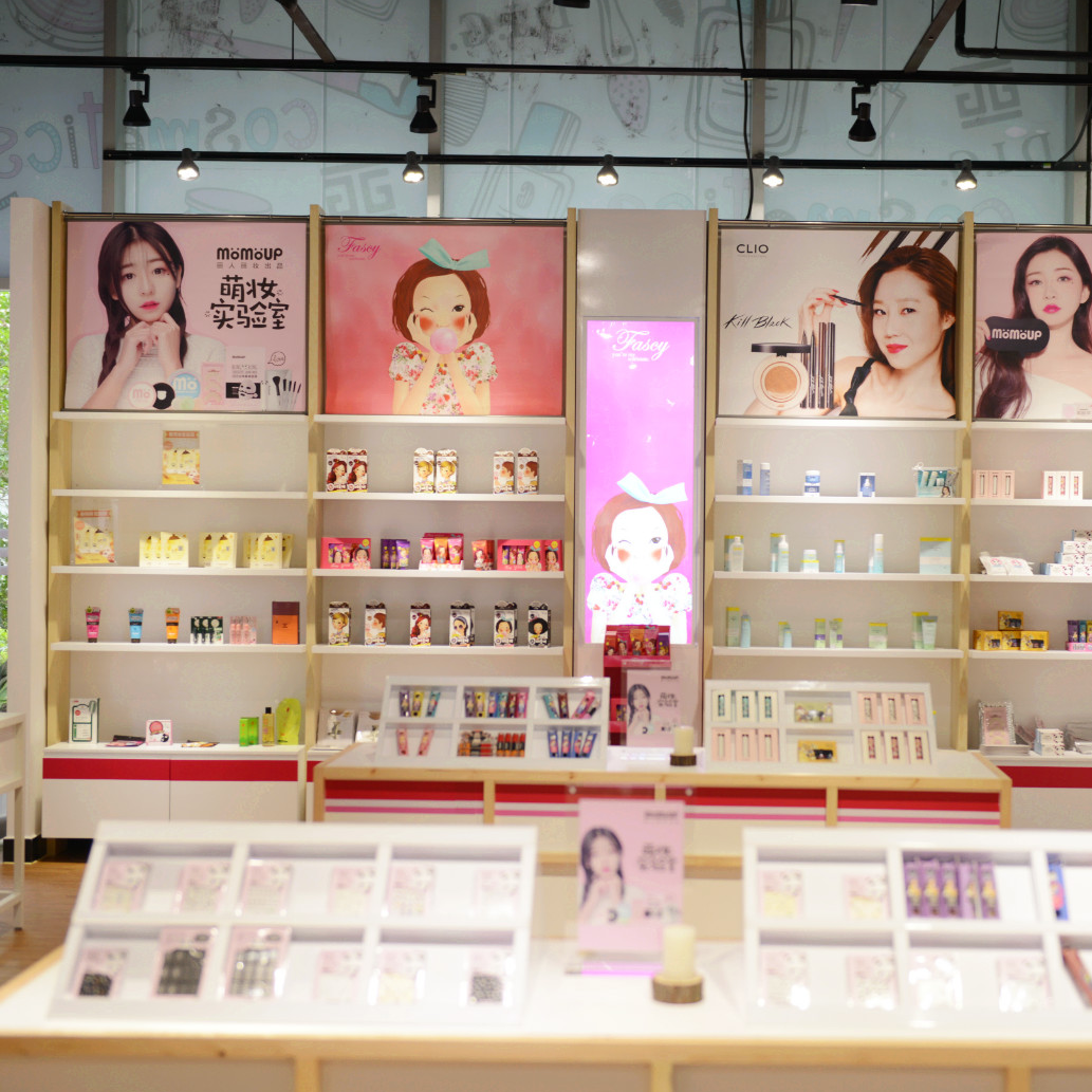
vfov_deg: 34.0
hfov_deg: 33.9
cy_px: 562
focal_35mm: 50
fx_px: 1785
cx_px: 643
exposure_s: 1/125
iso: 200
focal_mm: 38
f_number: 3.2
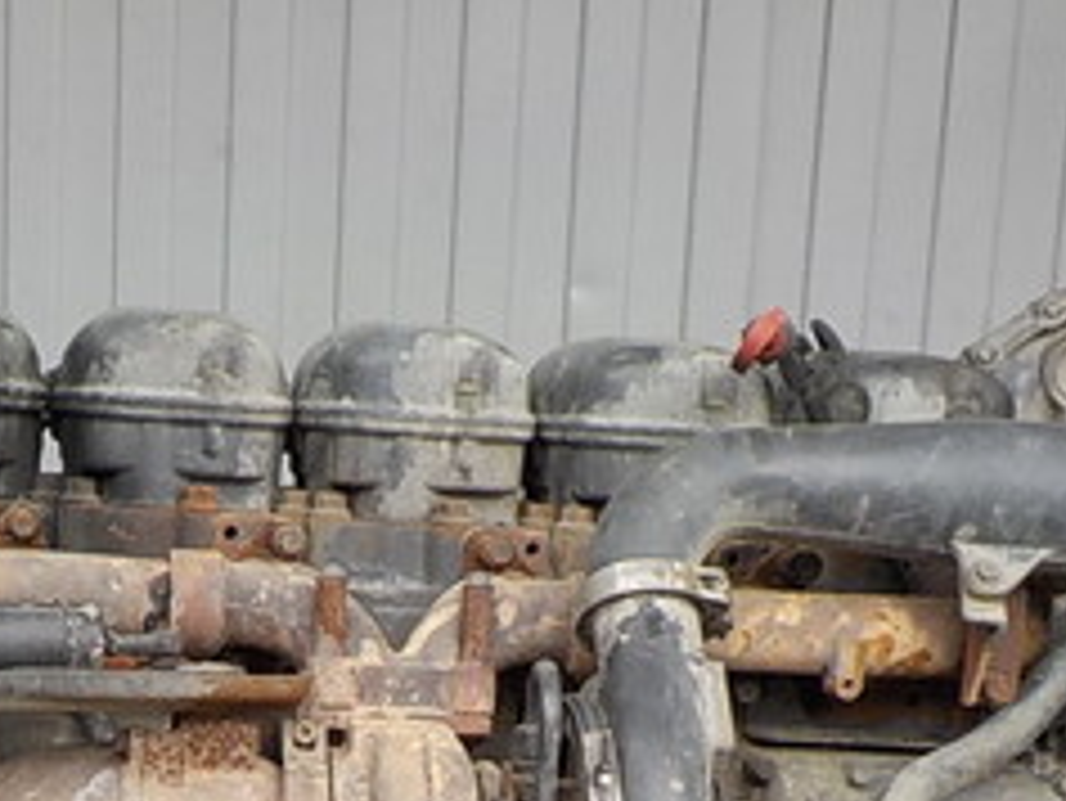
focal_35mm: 81
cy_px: 954
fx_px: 2496
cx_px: 216
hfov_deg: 23.8
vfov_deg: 17.4
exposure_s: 1/125
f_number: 3.3
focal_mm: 4.1
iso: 125
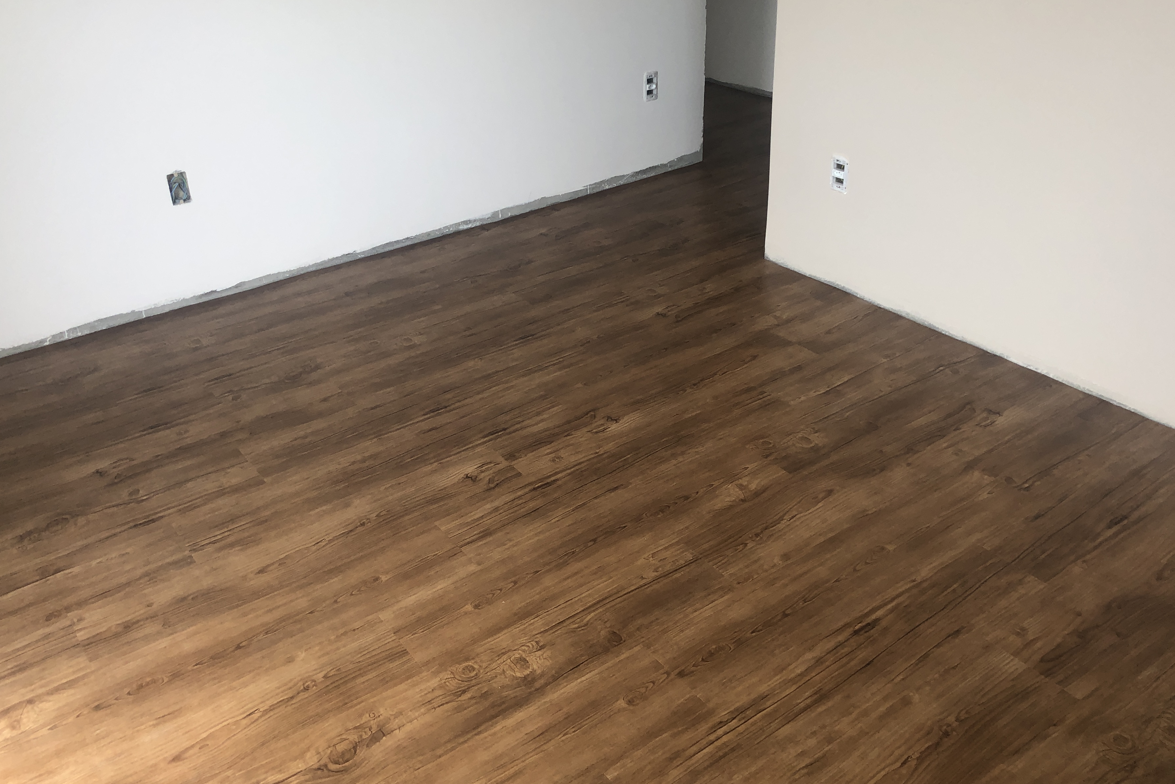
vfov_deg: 39.9
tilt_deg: -26.3
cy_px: 345
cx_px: 612
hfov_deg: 57.2
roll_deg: +1.3
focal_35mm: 33
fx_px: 1077
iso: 64
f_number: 1.8
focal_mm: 4
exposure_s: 1/120
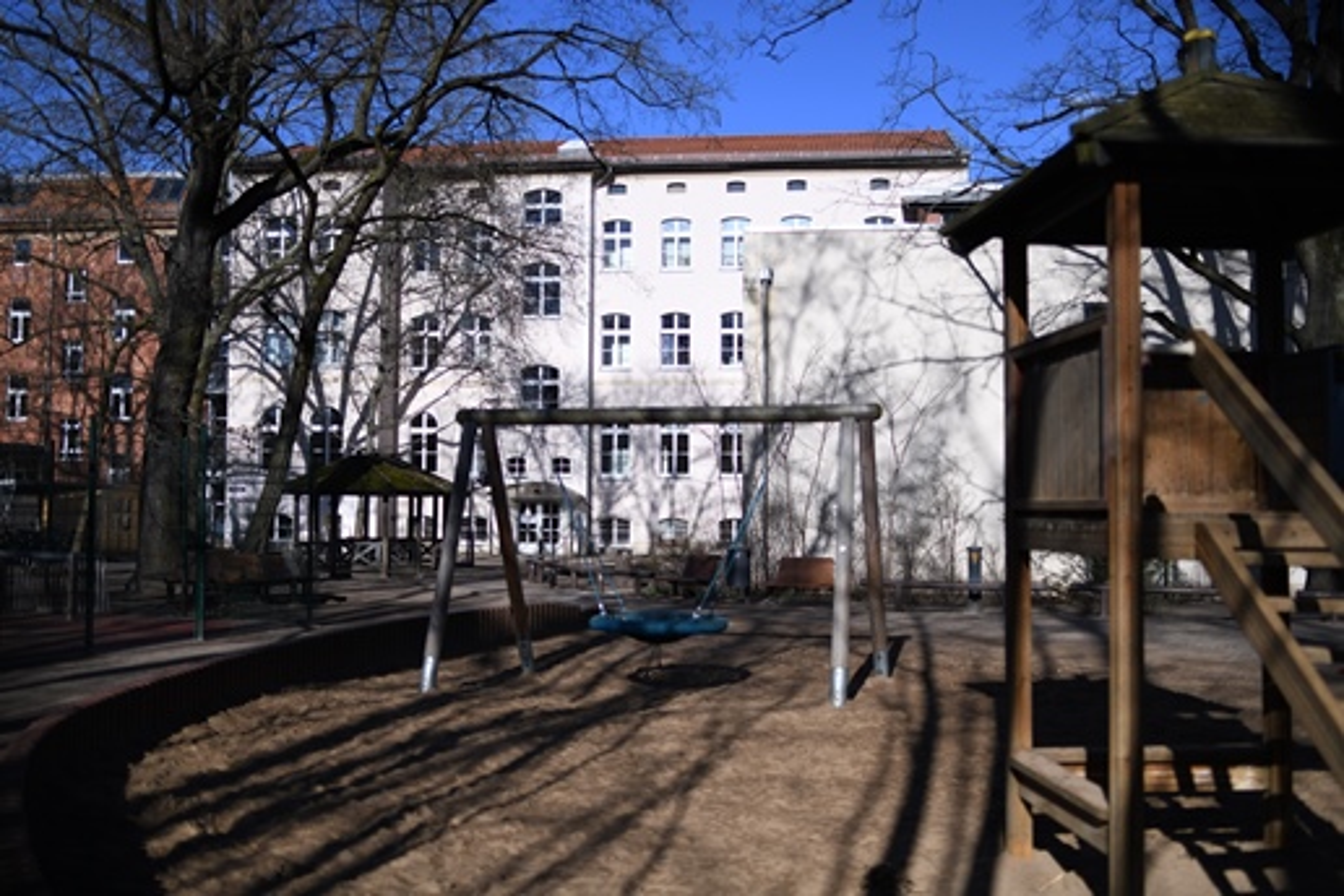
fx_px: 1307
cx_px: 672
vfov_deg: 37.9
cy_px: 448
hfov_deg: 54.4
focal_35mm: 35
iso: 100
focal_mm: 35
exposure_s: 1/6400
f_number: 1.8
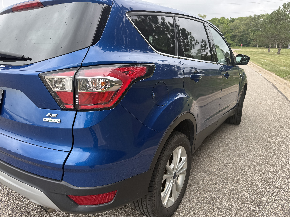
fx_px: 209
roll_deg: -0.4
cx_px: 140
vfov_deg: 54.9
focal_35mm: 25
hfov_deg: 69.4
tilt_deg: -15.8
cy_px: 108
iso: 80
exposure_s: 1/551
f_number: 1.78
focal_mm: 6.76
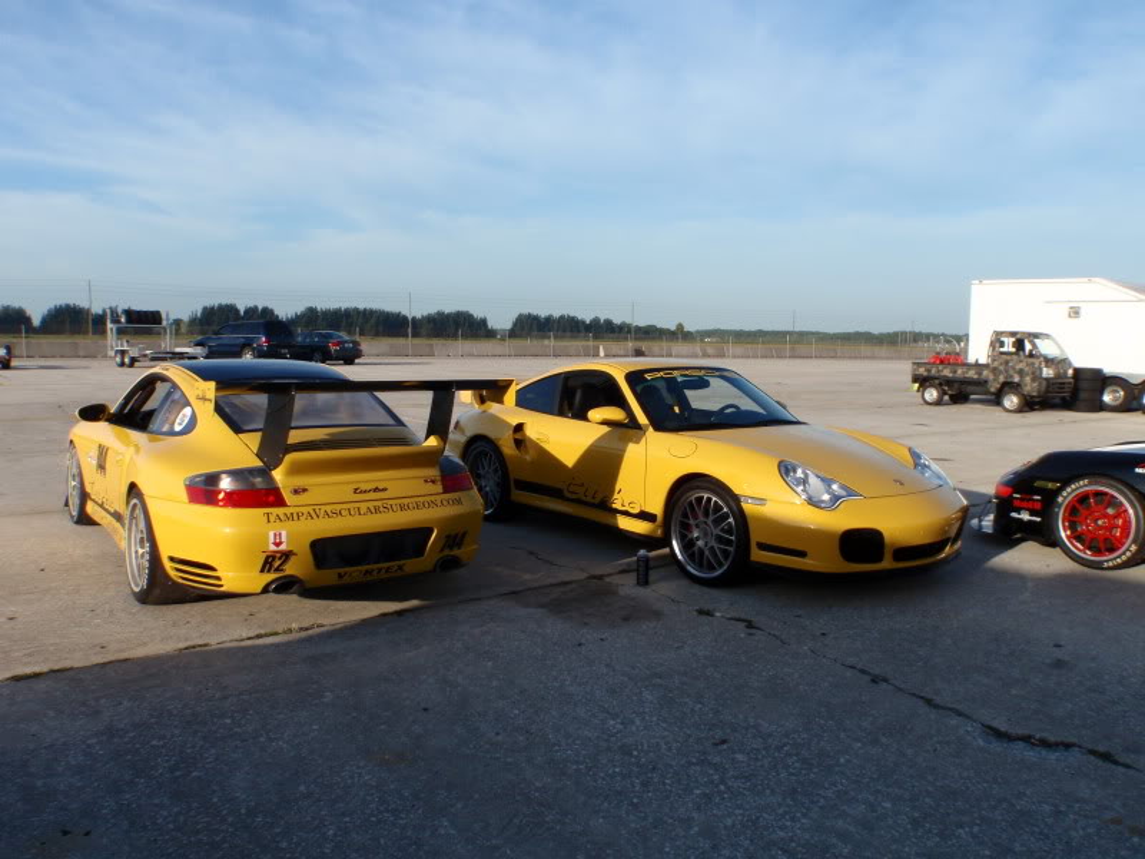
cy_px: 430
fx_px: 926
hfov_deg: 63.4
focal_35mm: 28
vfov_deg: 49.7
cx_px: 572
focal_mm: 5
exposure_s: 1/250
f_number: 5
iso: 64
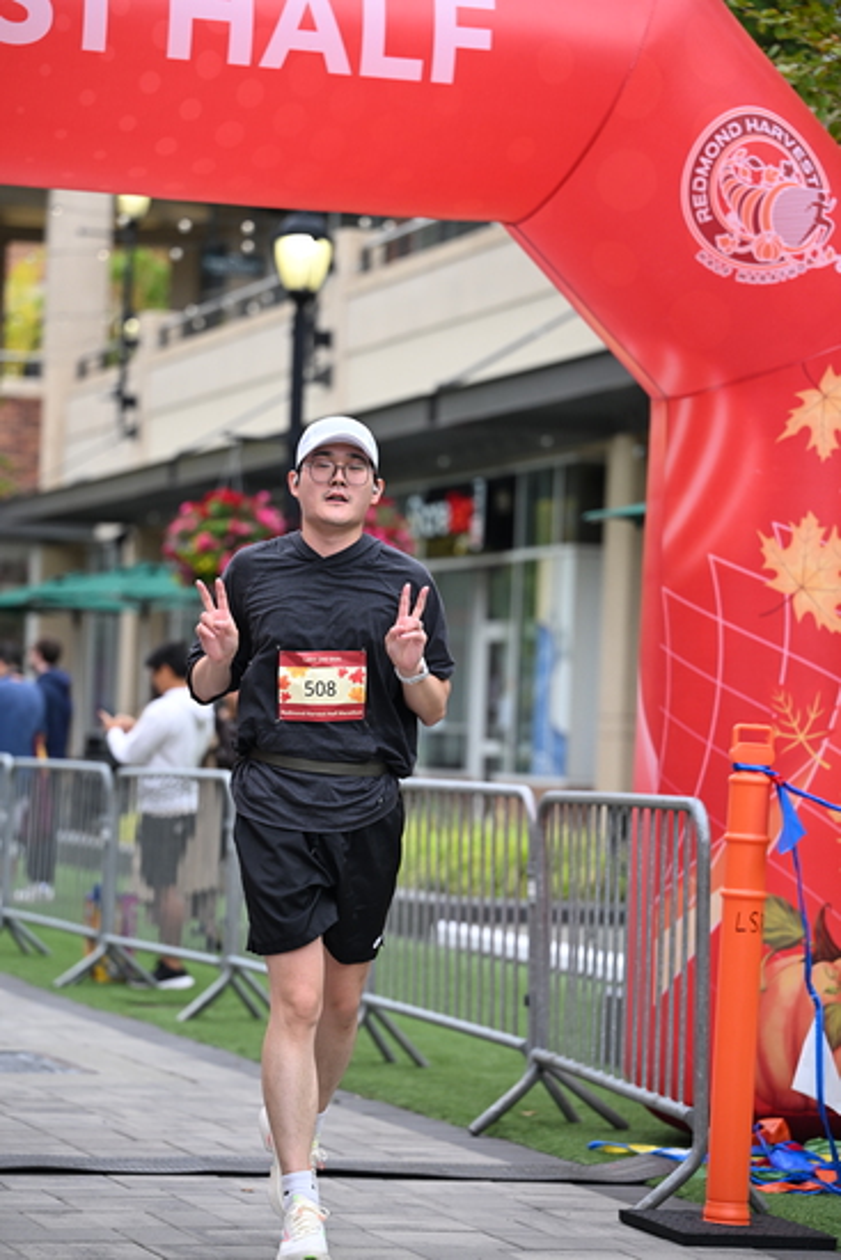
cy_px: 630
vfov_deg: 19.5
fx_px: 3677
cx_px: 420
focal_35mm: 105
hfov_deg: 13.0
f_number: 2.8
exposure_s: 1/2000
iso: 640
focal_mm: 105
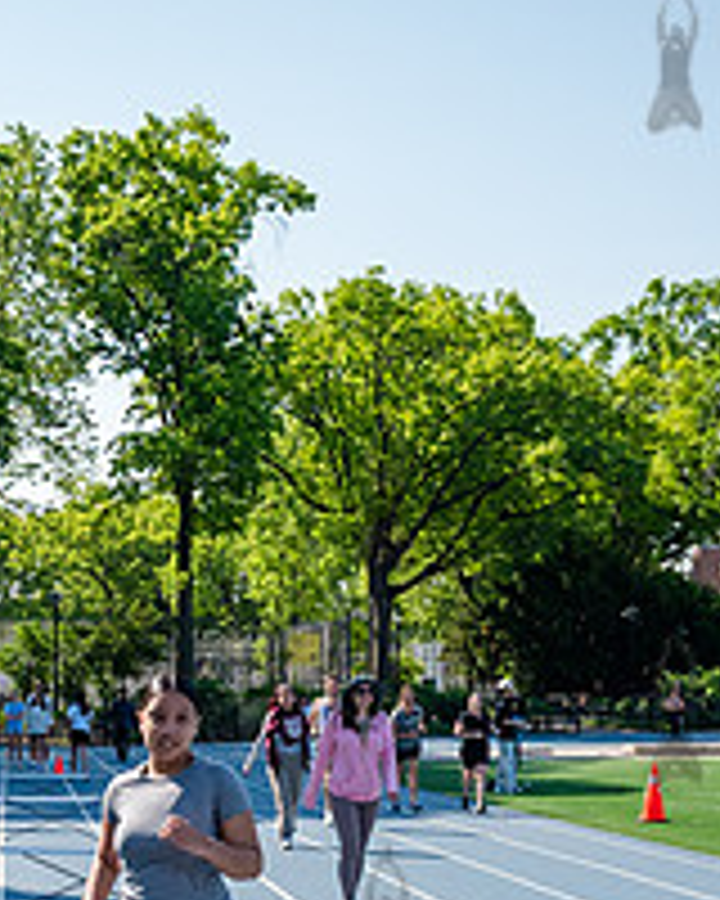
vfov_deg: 21.0
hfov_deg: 16.7
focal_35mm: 89
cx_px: -101
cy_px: 813
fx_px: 2371
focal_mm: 24
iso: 400
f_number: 4.5
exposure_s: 1/1600
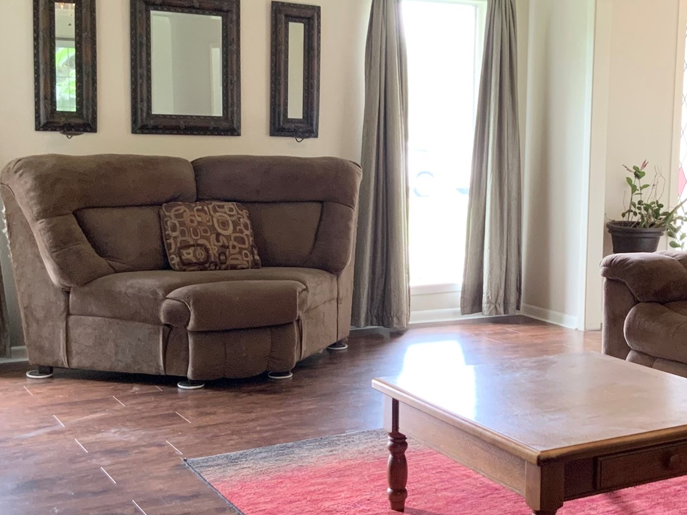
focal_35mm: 54
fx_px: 1072
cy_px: 261
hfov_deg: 35.2
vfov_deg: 27.0
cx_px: 463
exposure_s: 1/60
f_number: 1.8
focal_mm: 3
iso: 125
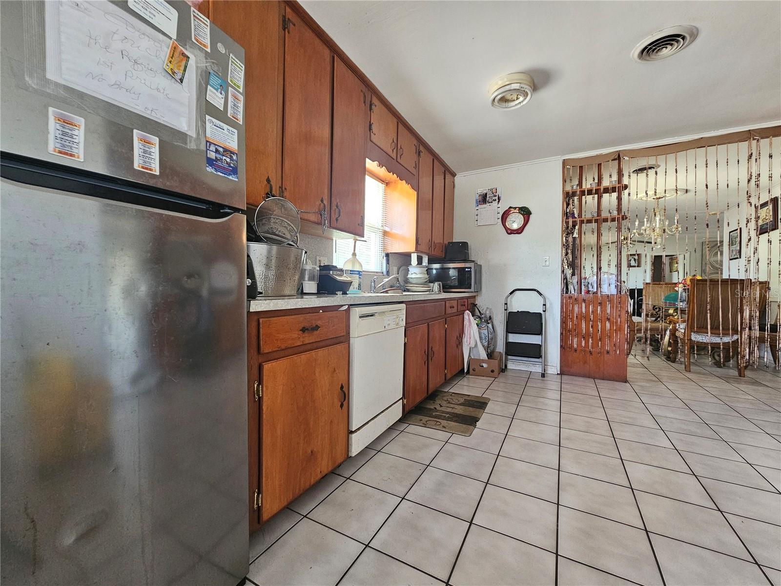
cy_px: 293
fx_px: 293
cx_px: 390
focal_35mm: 13
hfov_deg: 106.2
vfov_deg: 89.9
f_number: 2.2
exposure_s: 1/30
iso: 400
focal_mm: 2.2
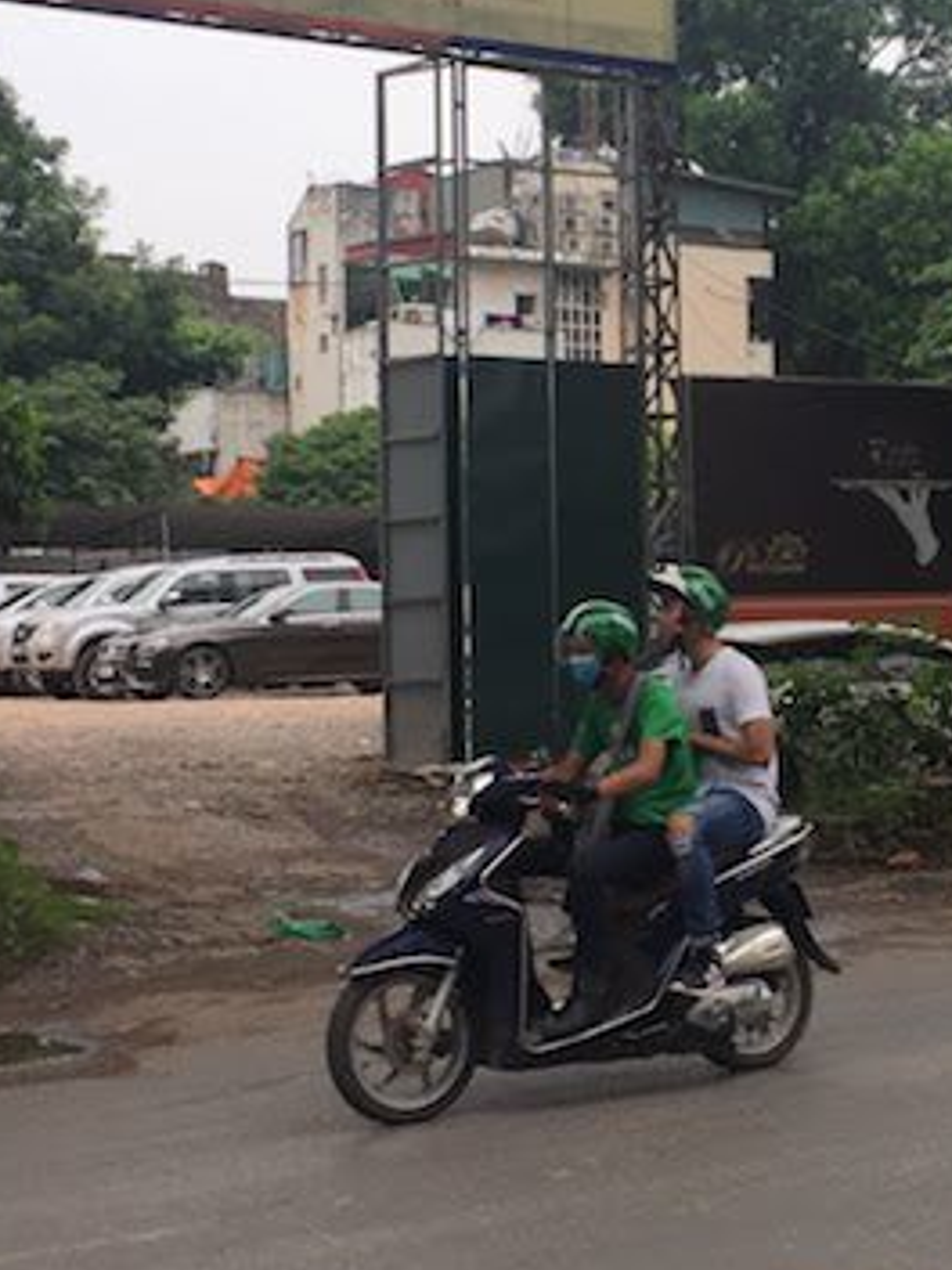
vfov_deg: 29.3
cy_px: 483
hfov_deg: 21.7
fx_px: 2420
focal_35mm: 66
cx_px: 883
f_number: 2.2
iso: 32
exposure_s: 1/964
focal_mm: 4.15
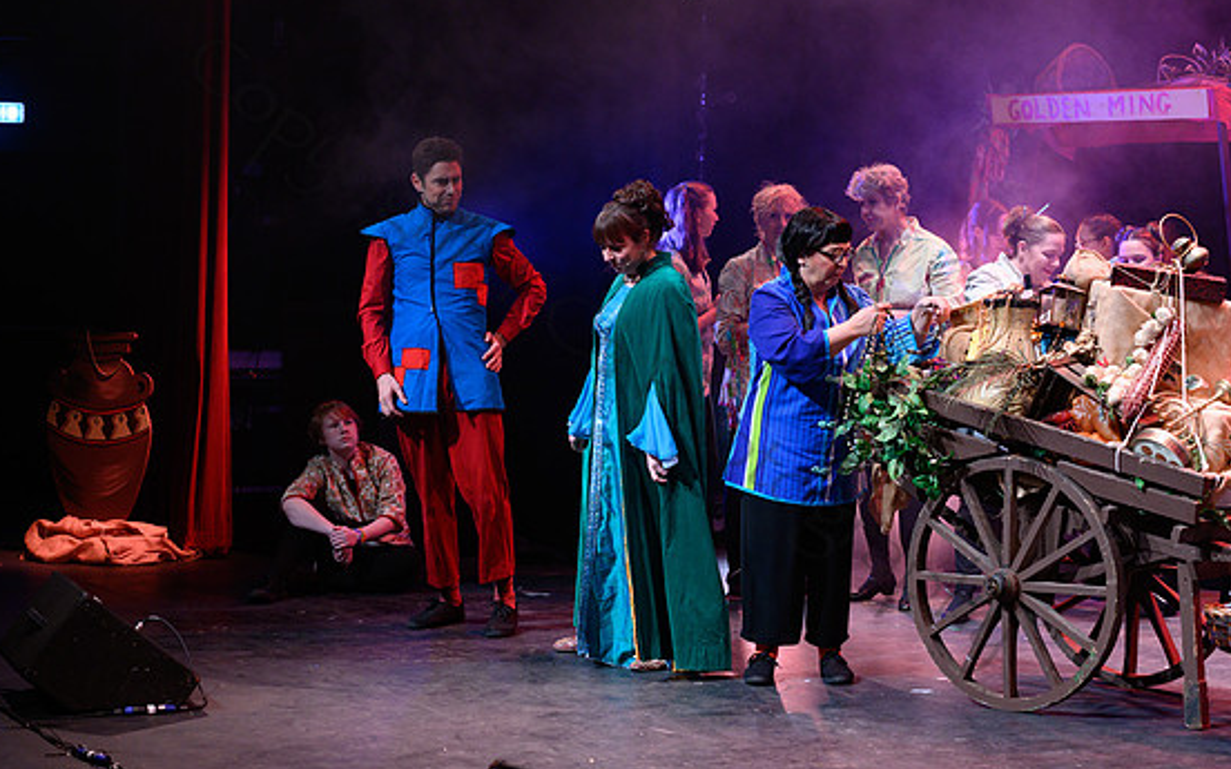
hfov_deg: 27.5
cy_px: 364
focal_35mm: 75
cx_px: 631
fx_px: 2516
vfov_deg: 17.4
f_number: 4
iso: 1000
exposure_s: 1/125
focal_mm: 70
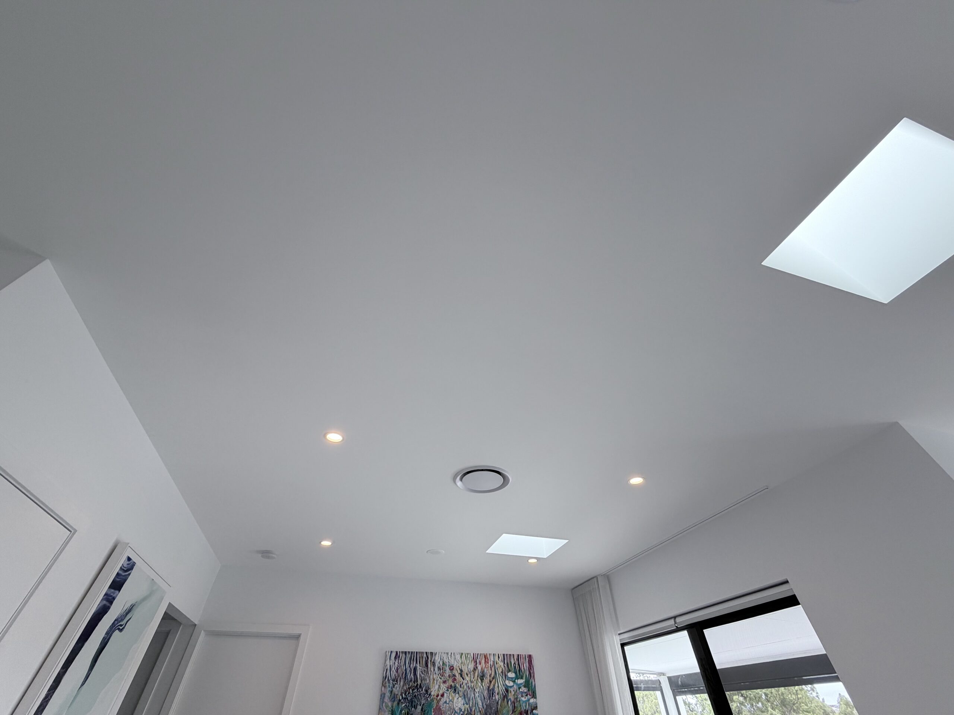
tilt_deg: +44.3
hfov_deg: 102.1
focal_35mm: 14
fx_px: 386
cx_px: 477
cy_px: 358
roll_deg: +1.3
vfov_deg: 85.7
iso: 80
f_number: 2.2
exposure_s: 1/121
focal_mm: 2.22
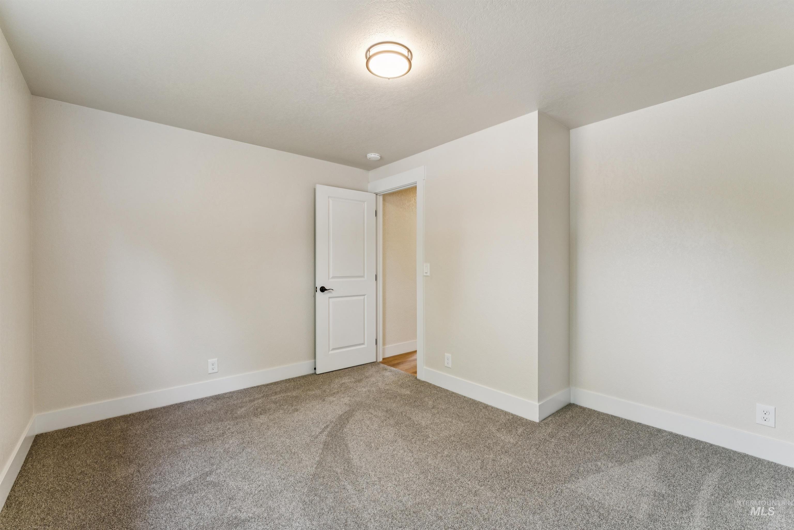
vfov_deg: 75.9
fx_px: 340
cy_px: 265
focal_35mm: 15
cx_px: 397
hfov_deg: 98.9
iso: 400
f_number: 13
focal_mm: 15.4
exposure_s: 1/5
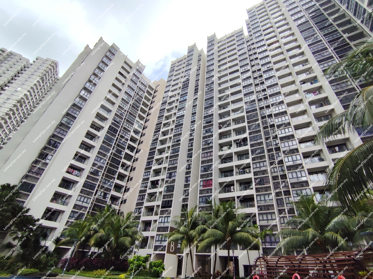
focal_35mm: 16
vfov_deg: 78.1
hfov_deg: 94.5
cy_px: 140
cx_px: 186
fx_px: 172
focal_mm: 1.65
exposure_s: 1/1486
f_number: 2.2
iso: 50
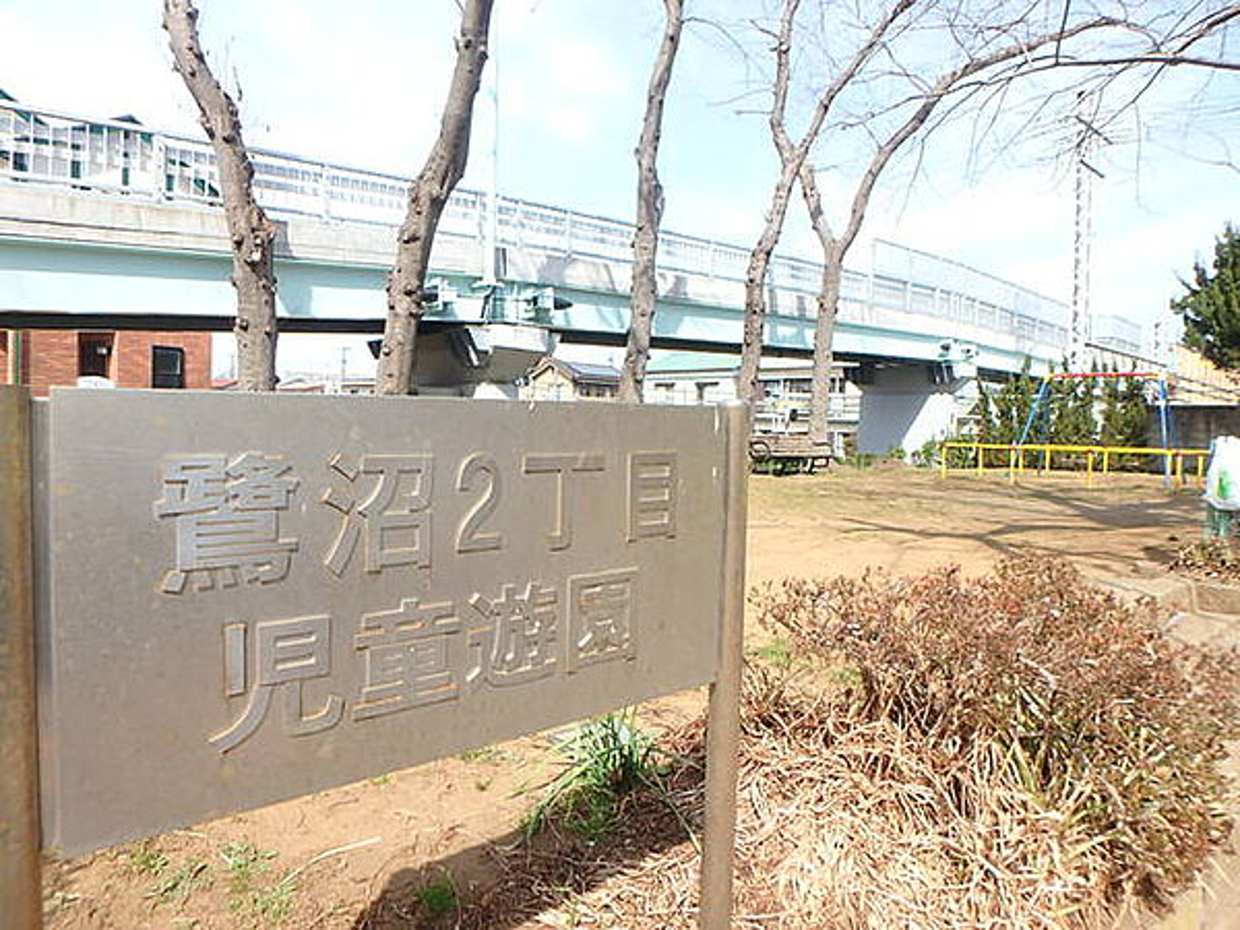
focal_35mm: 21
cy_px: 465
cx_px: 620
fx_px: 752
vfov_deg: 63.4
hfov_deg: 79.0
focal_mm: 3.7
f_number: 3.5
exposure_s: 1/500
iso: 125
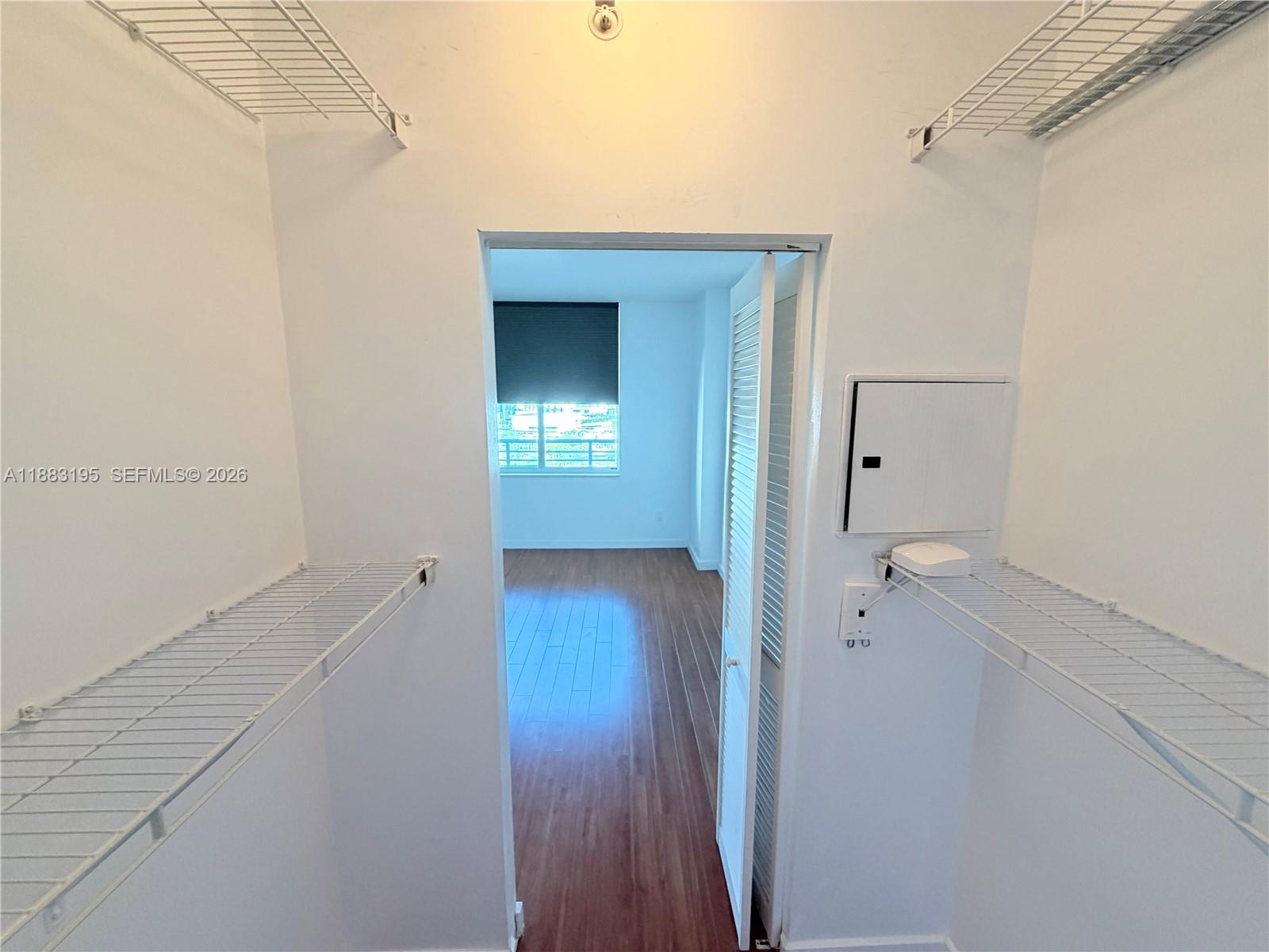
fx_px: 513
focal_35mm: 14
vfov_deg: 85.7
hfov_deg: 102.1
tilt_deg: -8.1
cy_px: 476
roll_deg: -0.2
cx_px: 634
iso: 320
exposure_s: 1/120
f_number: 2.2
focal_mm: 2.22
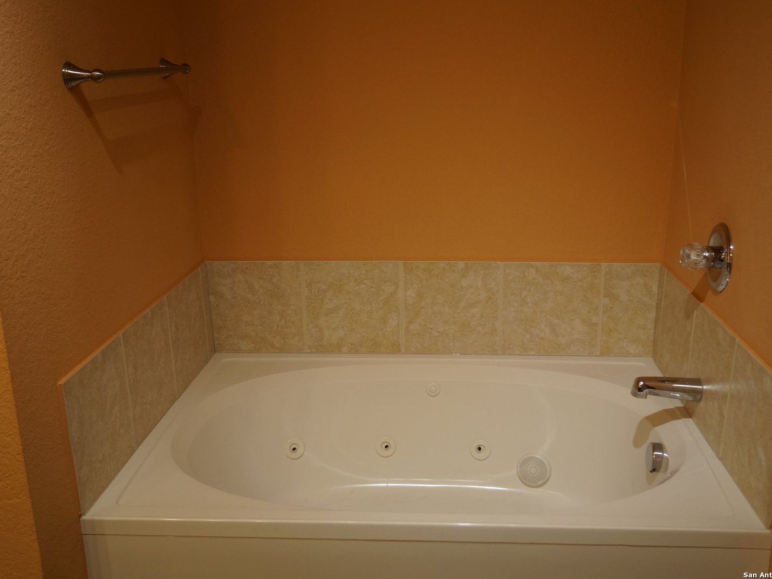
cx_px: 421
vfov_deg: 39.7
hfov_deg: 51.3
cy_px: 288
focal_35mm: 36
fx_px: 803
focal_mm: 22
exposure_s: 1/60
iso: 500
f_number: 4
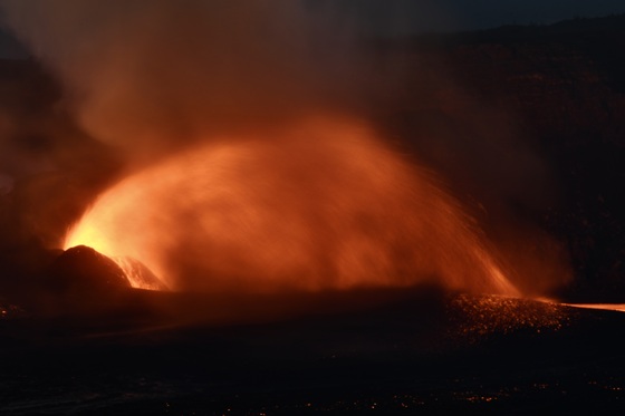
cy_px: 208
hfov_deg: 8.1
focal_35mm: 255
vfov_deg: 5.4
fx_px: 4426
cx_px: 312
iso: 100
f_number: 29
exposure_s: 1.3
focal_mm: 170
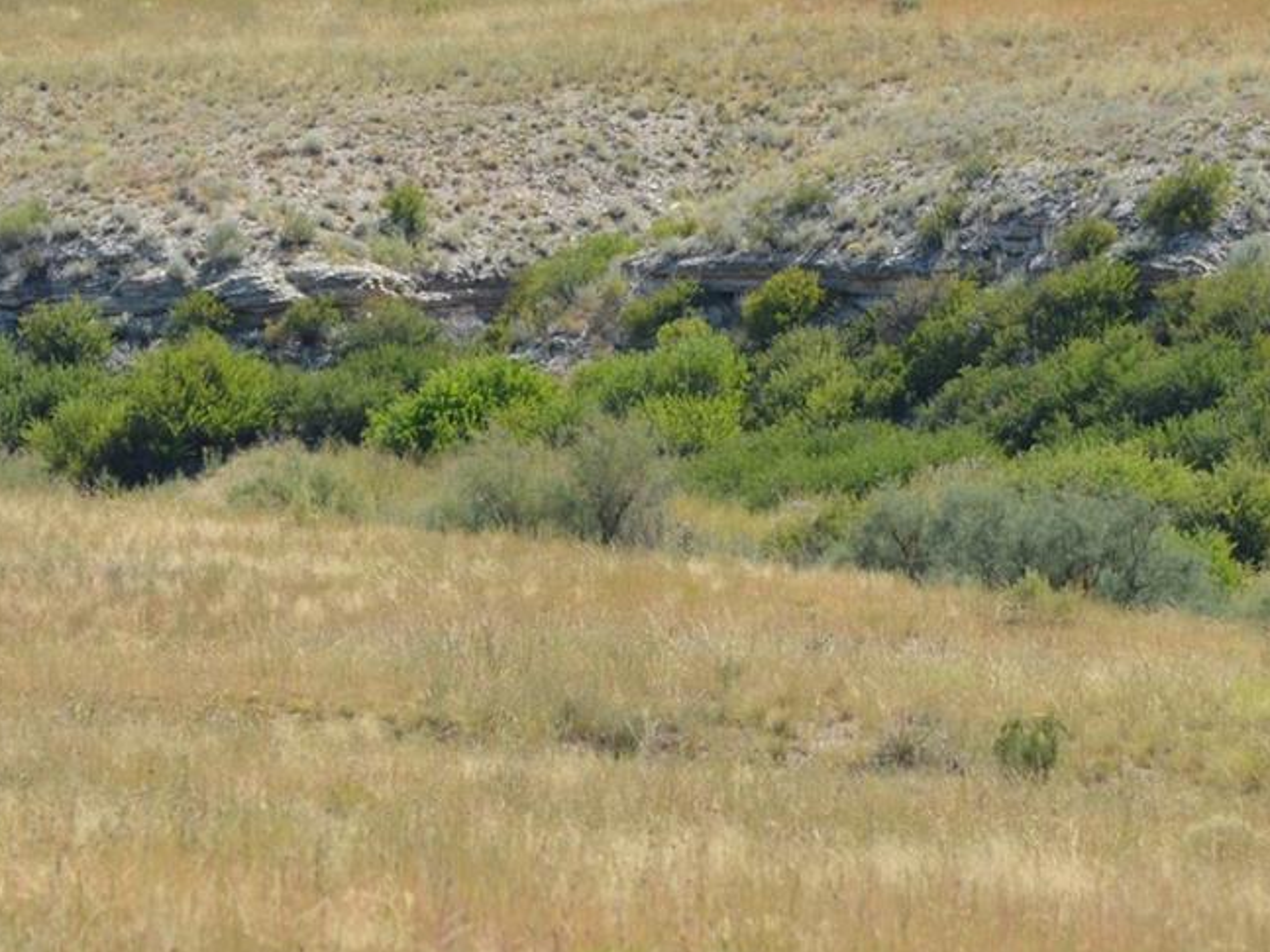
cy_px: 409
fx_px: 19588
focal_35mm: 534
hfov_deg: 3.7
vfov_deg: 2.8
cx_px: 866
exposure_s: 1/2000
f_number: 5.6
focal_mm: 150
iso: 400
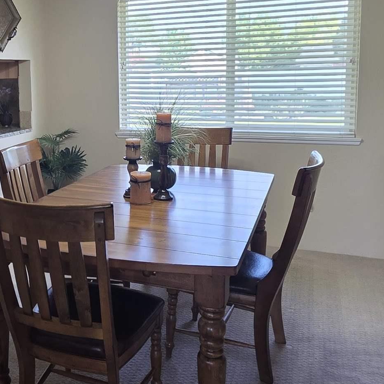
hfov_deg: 41.8
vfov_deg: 43.4
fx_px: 477
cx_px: 72
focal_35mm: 38
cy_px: 136
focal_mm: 2.2
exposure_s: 1/120
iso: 200
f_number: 1.9
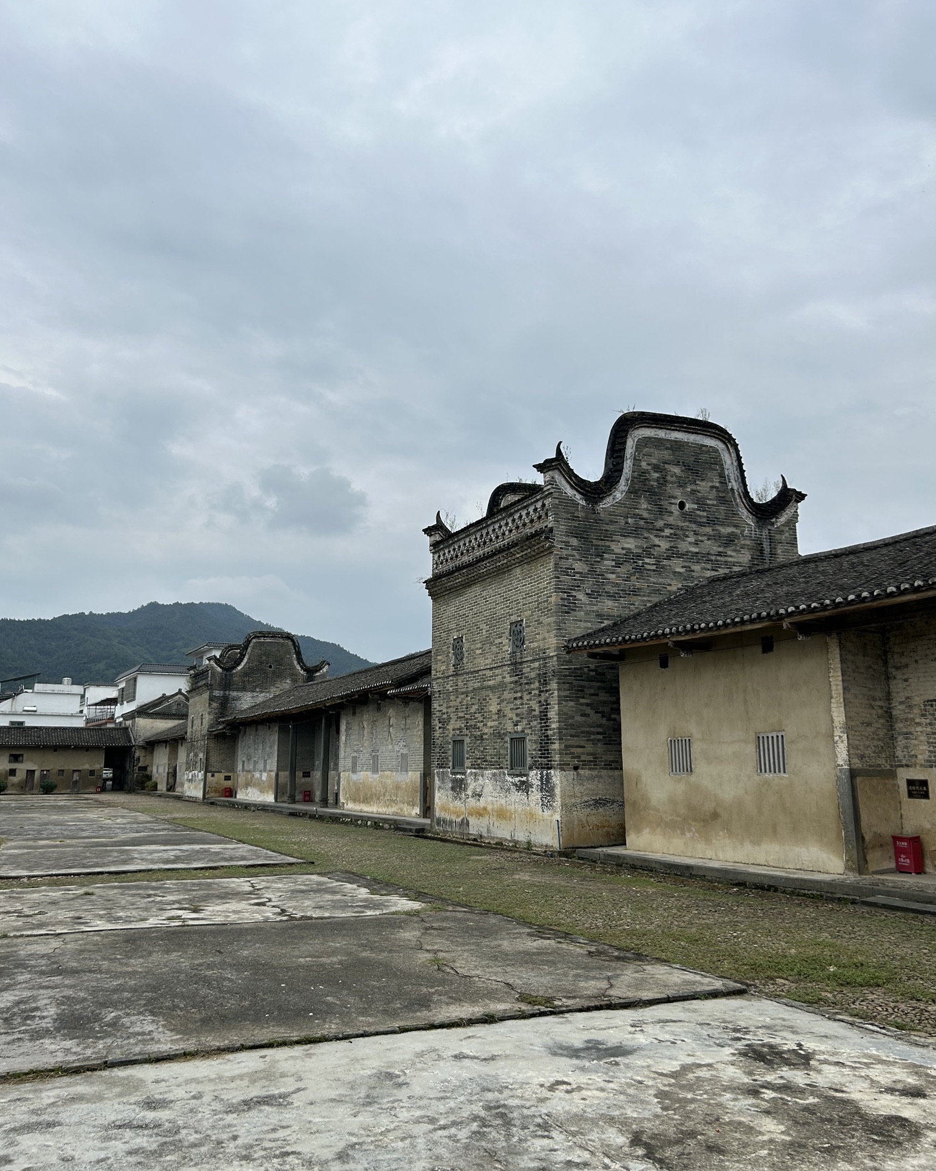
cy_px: 577
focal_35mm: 28
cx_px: 456
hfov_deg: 51.5
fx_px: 970
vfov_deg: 62.2
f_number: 1.5
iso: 50
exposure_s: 1/4630
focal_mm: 5.7
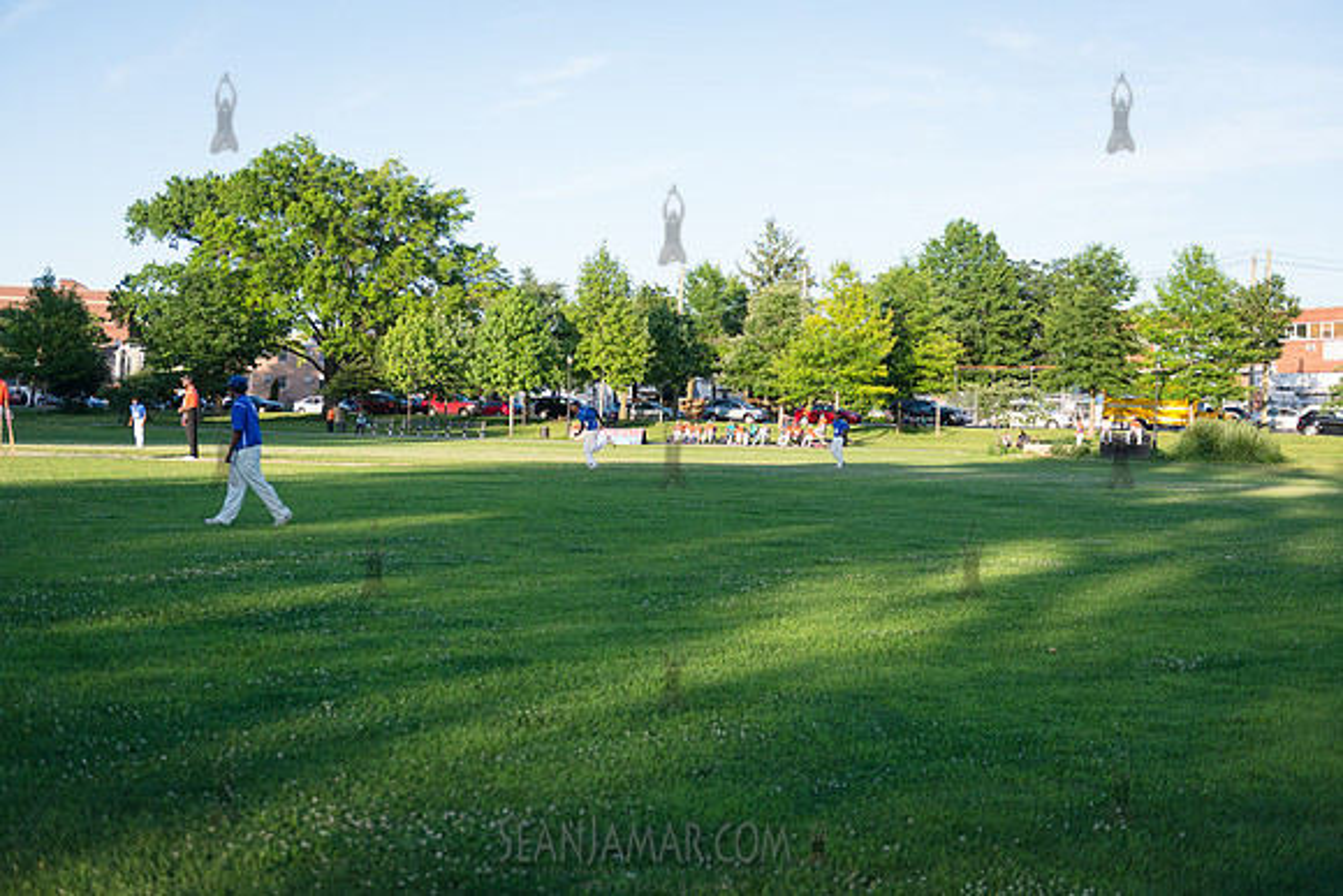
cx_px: 672
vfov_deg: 30.5
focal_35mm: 44
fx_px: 1642
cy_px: 448
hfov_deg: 44.5
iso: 400
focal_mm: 44
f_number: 2.8
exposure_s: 1/2500
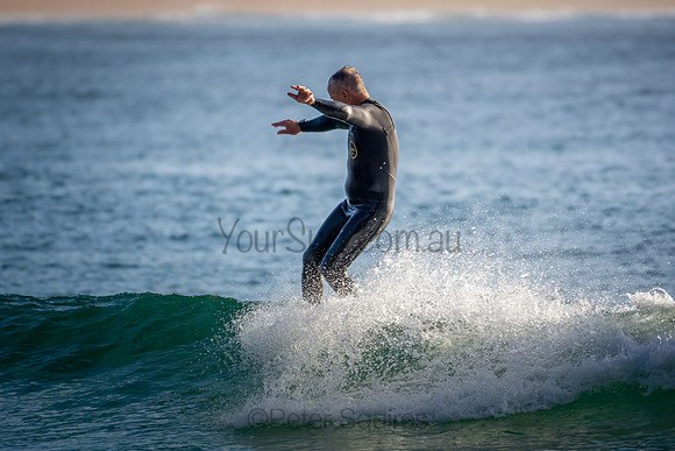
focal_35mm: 750
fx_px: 14065
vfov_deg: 1.8
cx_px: 338
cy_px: 226
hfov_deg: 2.7
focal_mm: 500
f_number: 5.6
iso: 220
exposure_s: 1/1250
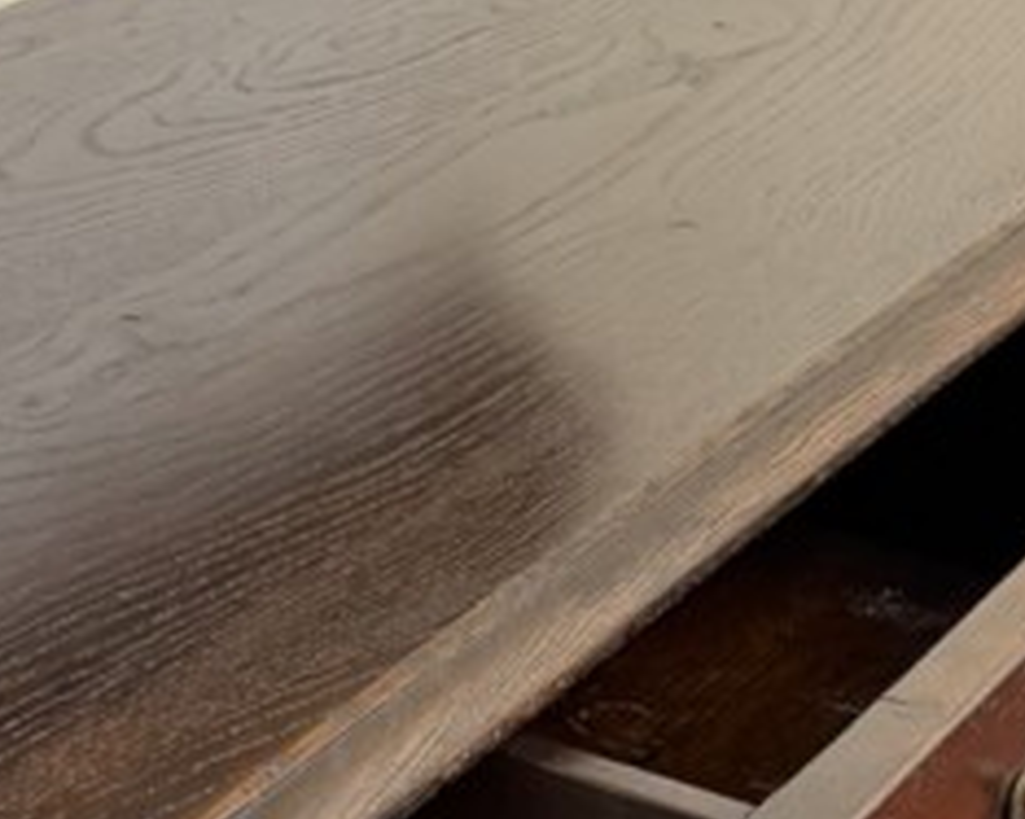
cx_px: 219
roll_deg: -4.5
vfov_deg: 12.2
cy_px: 1248
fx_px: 3639
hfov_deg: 15.9
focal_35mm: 120
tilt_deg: -34.1
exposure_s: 1/50
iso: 200
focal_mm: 6.76
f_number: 1.78
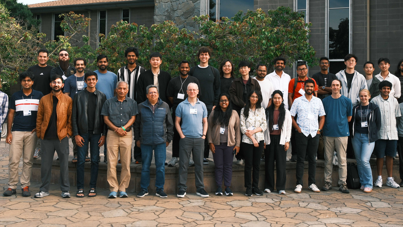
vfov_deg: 24.3
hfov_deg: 42.1
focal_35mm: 49
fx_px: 524
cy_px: 75
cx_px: 206
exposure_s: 1/480
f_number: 5.6
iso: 500
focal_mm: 23
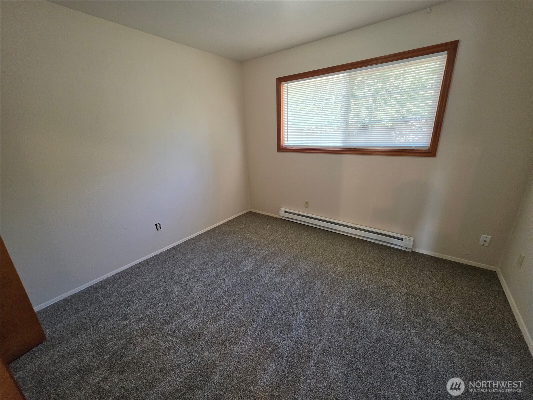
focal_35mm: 13
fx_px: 200
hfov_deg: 106.2
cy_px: 200
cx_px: 266
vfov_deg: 89.9
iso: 400
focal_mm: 2.2
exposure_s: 1/240
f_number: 1.9
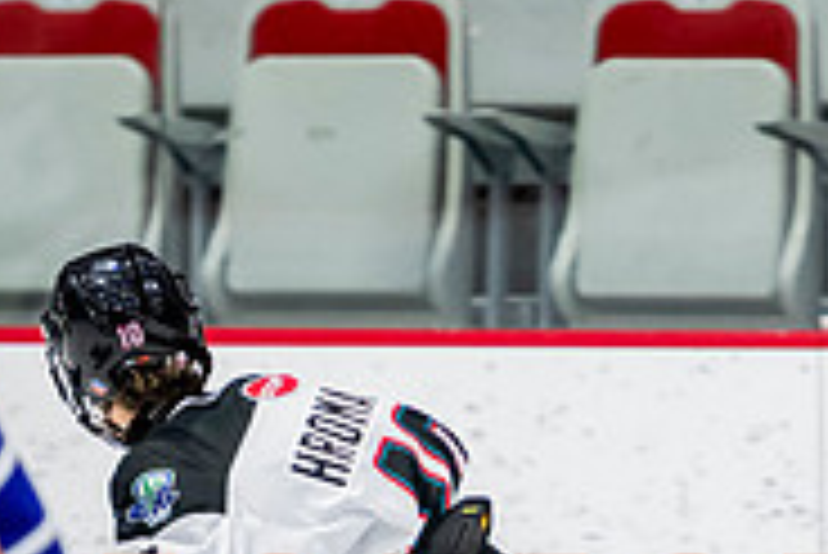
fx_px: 21498
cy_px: 833
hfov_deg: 2.2
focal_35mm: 934
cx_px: 1098
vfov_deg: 1.5
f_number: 3.2
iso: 1600
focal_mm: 180
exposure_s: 1/800
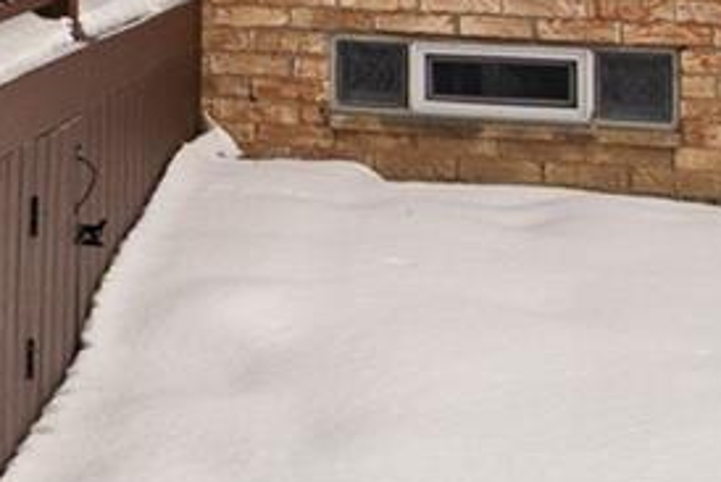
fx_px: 4488
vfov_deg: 5.9
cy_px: -632
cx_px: -697
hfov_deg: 8.7
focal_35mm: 224
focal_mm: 30
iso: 400
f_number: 8
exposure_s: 1/640
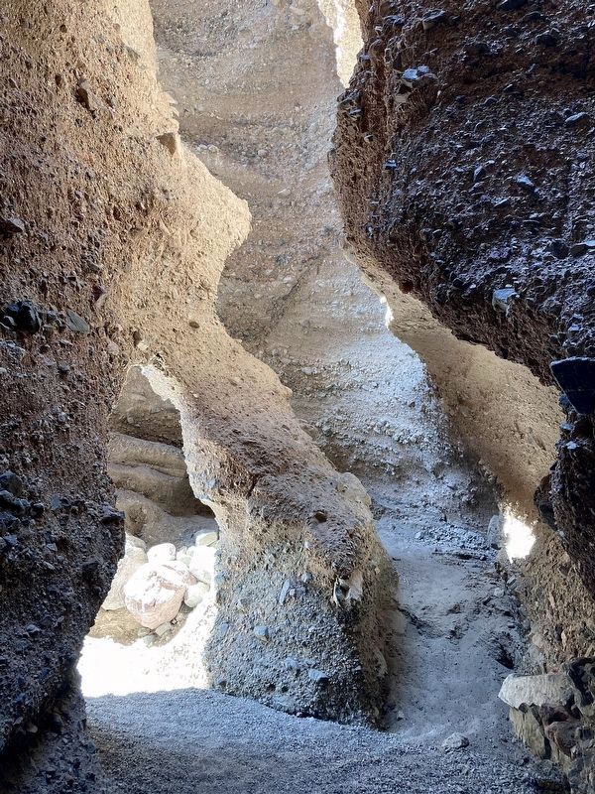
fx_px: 642
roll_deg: -2.1
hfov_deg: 49.7
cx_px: 298
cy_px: 397
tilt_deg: +17.1
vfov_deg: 63.4
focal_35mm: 28
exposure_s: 1/86
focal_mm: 3.99
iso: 80
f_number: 1.8
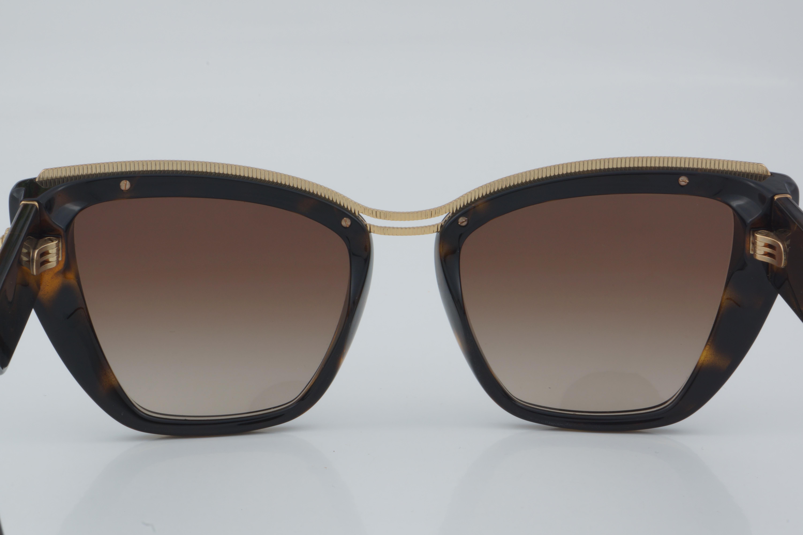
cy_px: 268
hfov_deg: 24.6
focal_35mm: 82
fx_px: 1840
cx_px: 402
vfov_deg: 16.6
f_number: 32
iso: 100
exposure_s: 1/4
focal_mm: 55
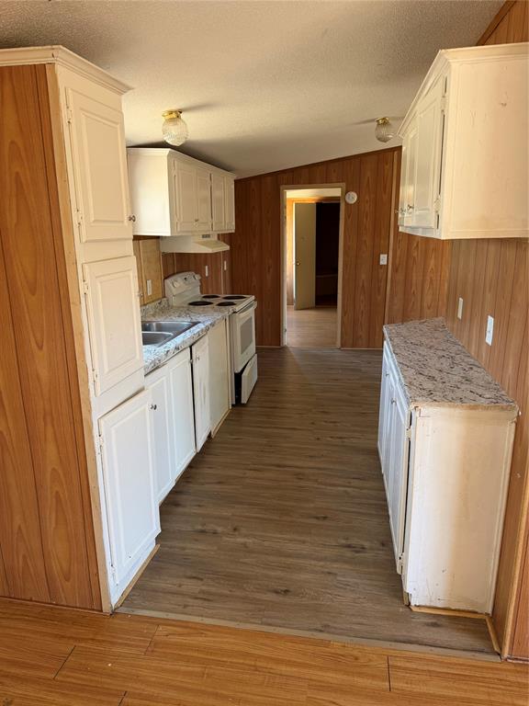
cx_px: 264
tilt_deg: -12.2
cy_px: 353
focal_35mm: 24
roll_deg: +0.8
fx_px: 489
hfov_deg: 56.8
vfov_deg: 71.6
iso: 100
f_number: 1.78
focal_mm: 6.76
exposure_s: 1/121
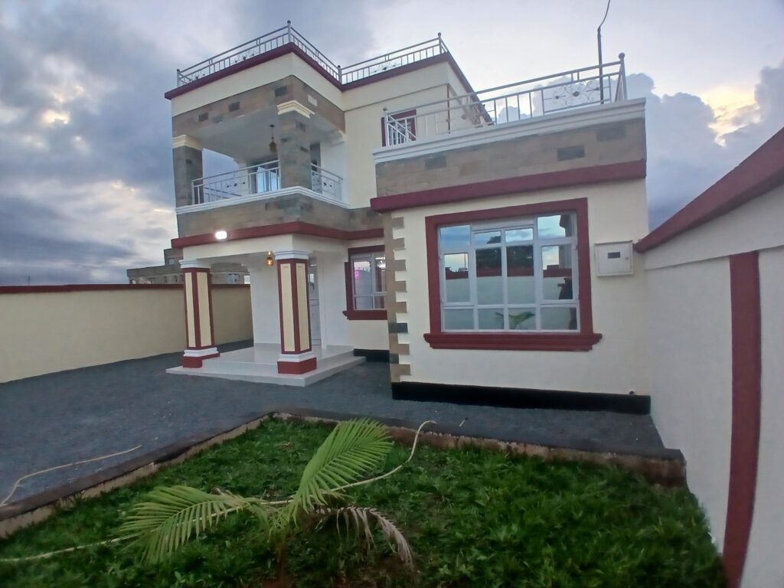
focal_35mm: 17
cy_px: 294
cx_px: 392
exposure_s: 1/100
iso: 100
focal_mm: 1.4
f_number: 2.2
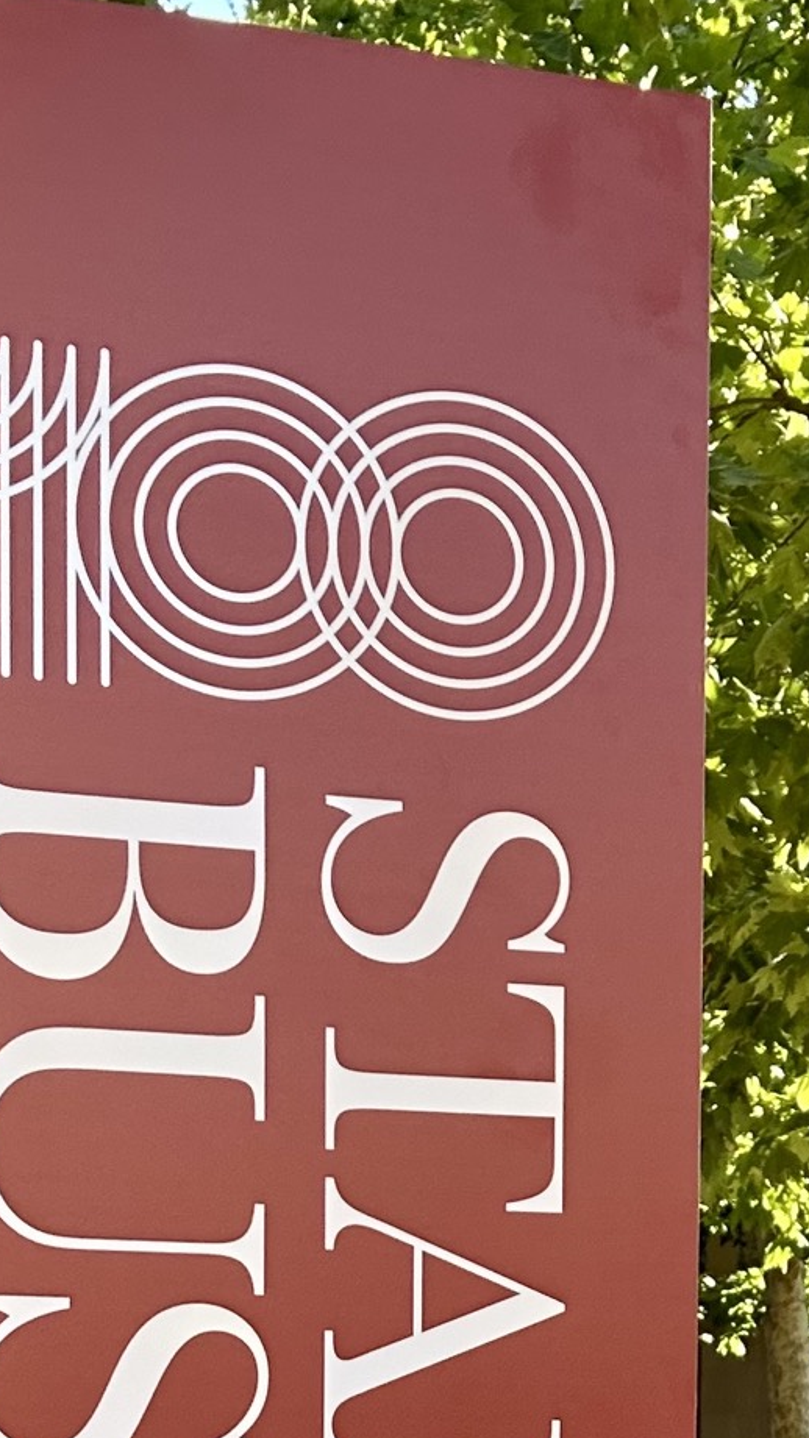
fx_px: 2708
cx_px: 851
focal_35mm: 71
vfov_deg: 27.7
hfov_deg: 16.6
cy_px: 1499
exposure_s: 1/121
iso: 40
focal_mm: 2.69
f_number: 1.9
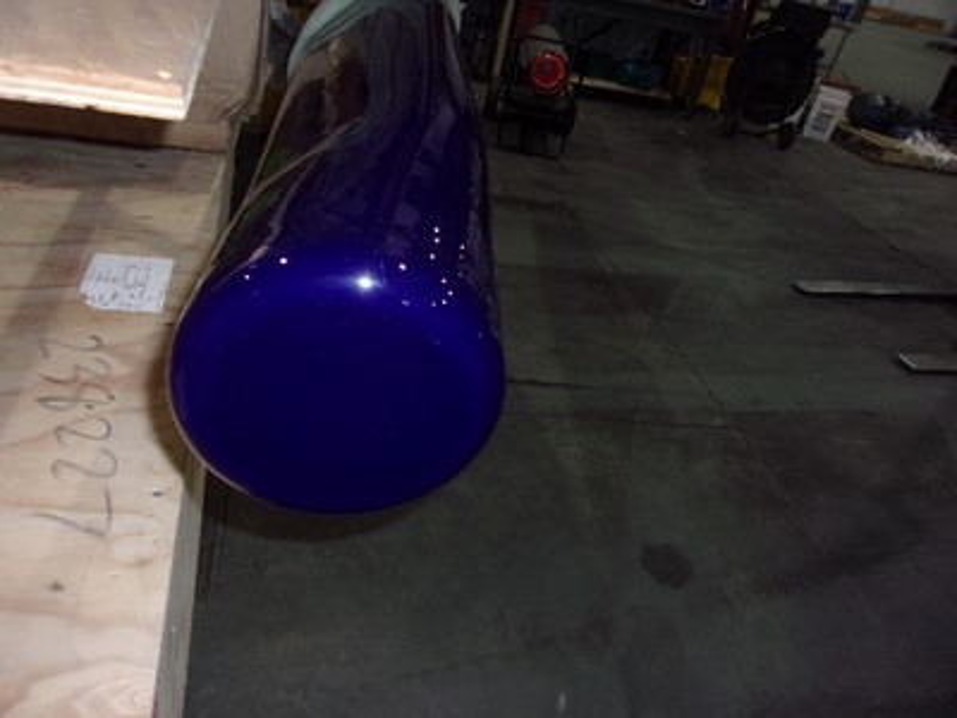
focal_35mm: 27
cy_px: 359
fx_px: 746
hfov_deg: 65.3
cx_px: 478
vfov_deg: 51.4
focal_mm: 4.9
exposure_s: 1/34
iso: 200
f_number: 3
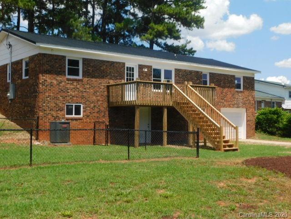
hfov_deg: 42.1
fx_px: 378
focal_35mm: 45
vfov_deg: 32.2
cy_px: 110
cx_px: 146
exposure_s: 1/1000
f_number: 3.7
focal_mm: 8
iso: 125
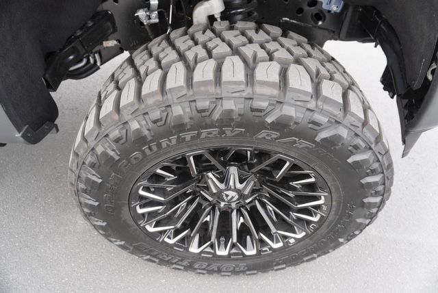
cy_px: 146
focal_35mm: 24
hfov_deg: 73.7
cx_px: 219
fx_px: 292
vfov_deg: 53.2
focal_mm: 16
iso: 200
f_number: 4
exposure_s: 1/60
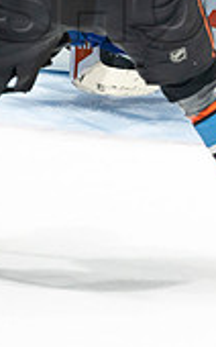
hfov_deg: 0.5
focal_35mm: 2776
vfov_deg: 0.8
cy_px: 115
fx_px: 26191
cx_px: 210
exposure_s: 1/640
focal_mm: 600
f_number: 4
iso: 1600
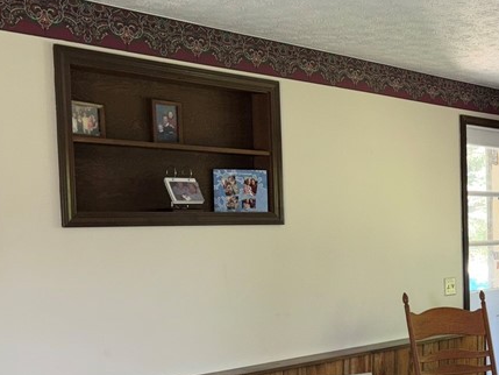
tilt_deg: -3.9
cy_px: 269
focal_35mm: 62
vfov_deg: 23.5
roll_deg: +1.5
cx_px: 553
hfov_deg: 28.3
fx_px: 894
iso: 50
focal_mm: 5.96
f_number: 1.6
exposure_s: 1/26
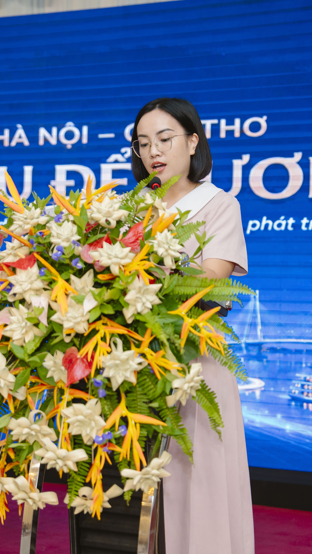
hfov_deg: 13.4
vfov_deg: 23.7
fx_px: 1324
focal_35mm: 90
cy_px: 276
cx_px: 149
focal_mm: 57
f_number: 2.8
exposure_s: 1/200
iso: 1000
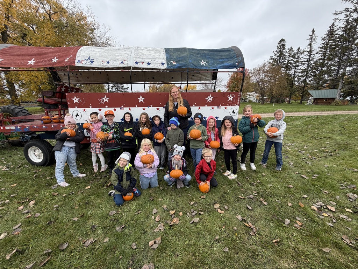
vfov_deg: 85.7
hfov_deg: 102.1
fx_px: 145
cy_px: 134
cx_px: 179
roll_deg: +1.2
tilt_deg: -13.5
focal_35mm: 14
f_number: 2.2
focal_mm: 2.22
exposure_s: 1/502
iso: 50
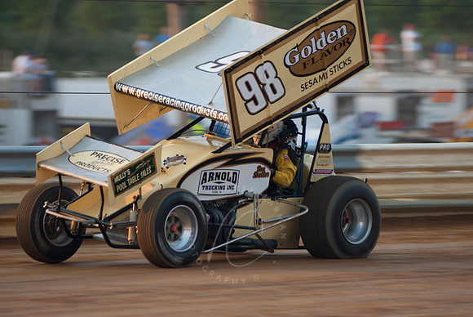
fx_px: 3946
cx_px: 236
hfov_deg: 6.9
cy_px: 158
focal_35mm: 300
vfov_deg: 4.6
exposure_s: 1/400
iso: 100
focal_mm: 200
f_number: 2.8
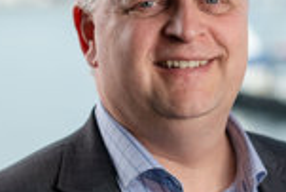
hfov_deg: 9.1
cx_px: 169
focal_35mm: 225
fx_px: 1789
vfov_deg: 6.1
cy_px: 102
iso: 31
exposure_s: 1/250
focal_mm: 85
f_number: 3.2
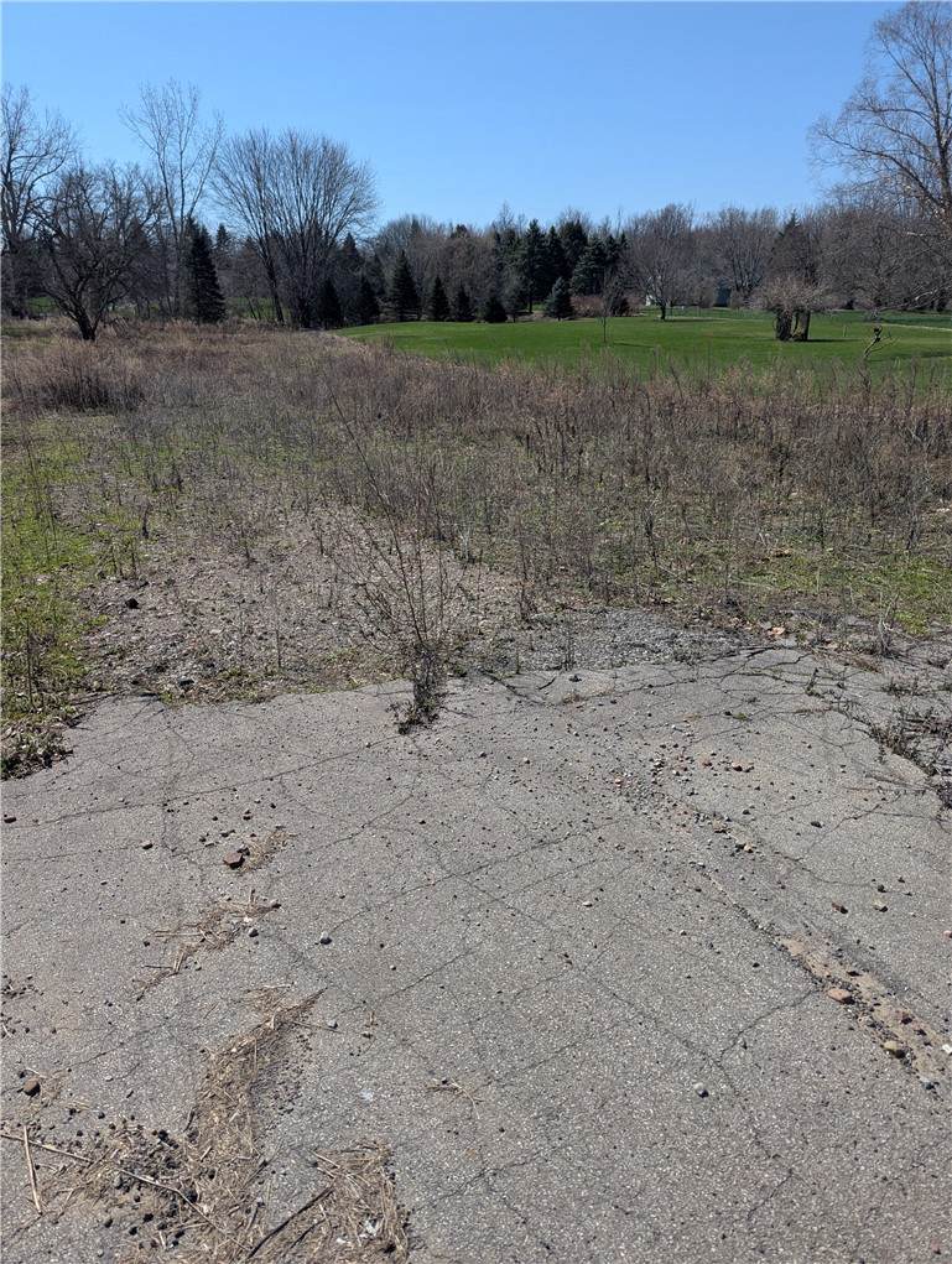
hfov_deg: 56.9
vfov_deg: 71.5
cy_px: 632
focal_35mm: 24
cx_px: 476
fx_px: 878
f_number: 1.85
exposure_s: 1/2217
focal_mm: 6.81
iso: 47
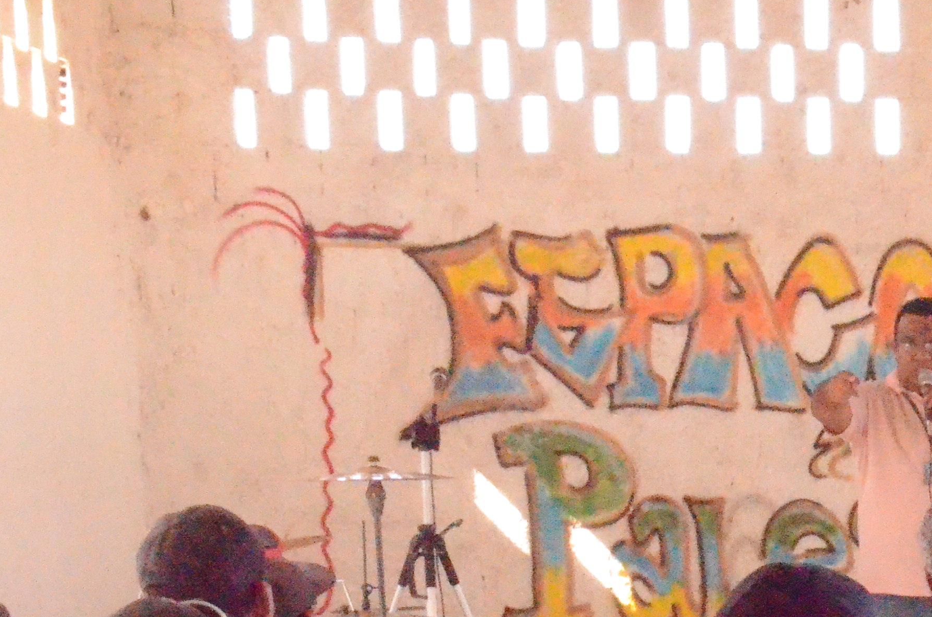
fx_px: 2790
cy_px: 774
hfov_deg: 17.6
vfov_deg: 12.3
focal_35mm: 108
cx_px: 1272
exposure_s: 1/250
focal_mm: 26
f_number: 22
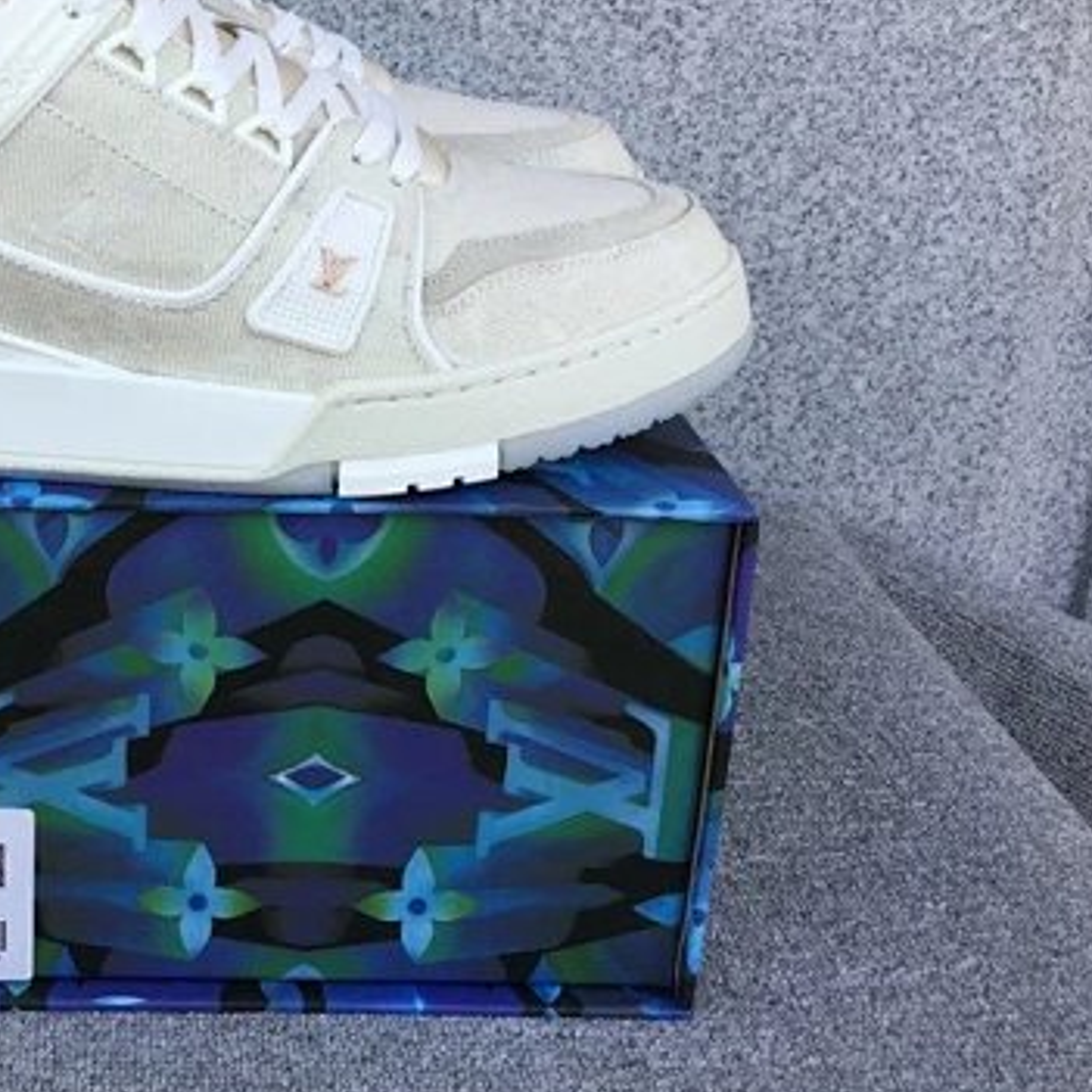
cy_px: 389
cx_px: 162
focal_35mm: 50
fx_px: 1785
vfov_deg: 33.8
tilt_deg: -19.6
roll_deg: -0.7
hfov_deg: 32.7
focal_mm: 3.3
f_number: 2.4
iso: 25
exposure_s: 1/309
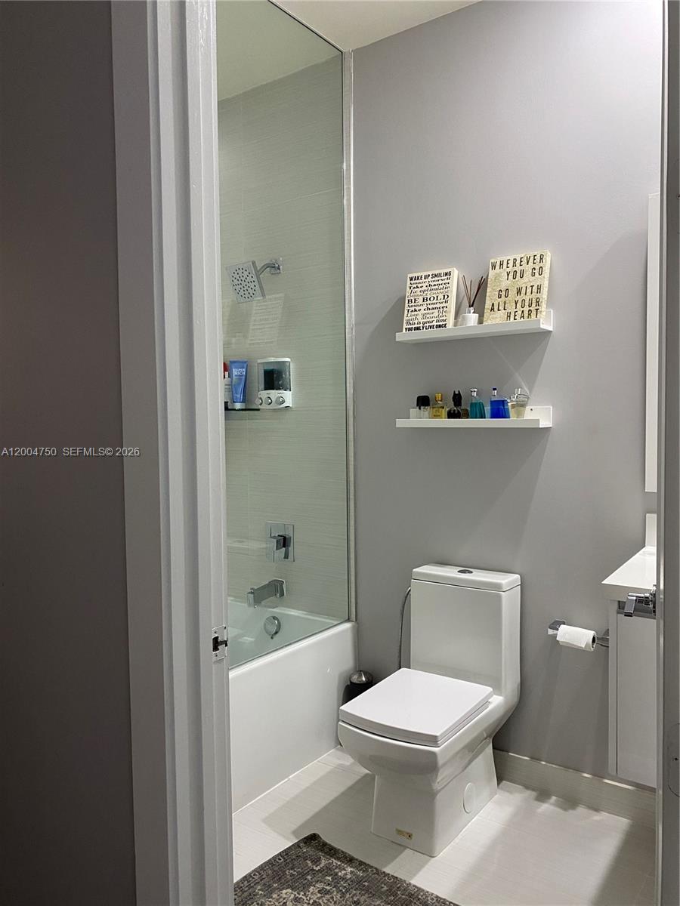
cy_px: 453
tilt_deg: -1.7
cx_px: 340
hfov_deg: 53.1
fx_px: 681
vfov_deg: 67.3
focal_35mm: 26
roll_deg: +0.9
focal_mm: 4.25
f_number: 1.8
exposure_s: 1/60
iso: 160
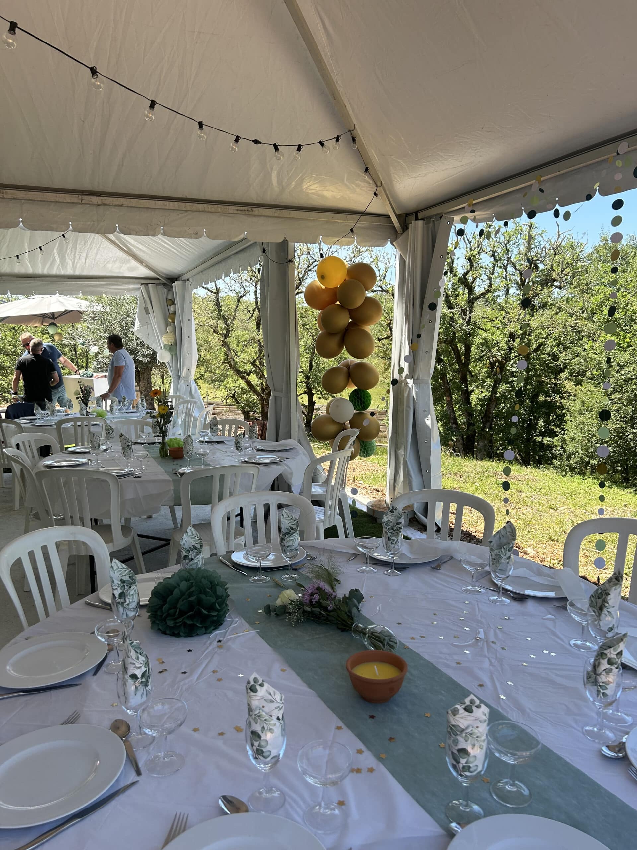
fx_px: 638
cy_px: 425
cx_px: 318
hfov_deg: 53.1
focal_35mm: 26
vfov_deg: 67.3
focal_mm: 5.7
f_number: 1.5
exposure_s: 1/1009
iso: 50
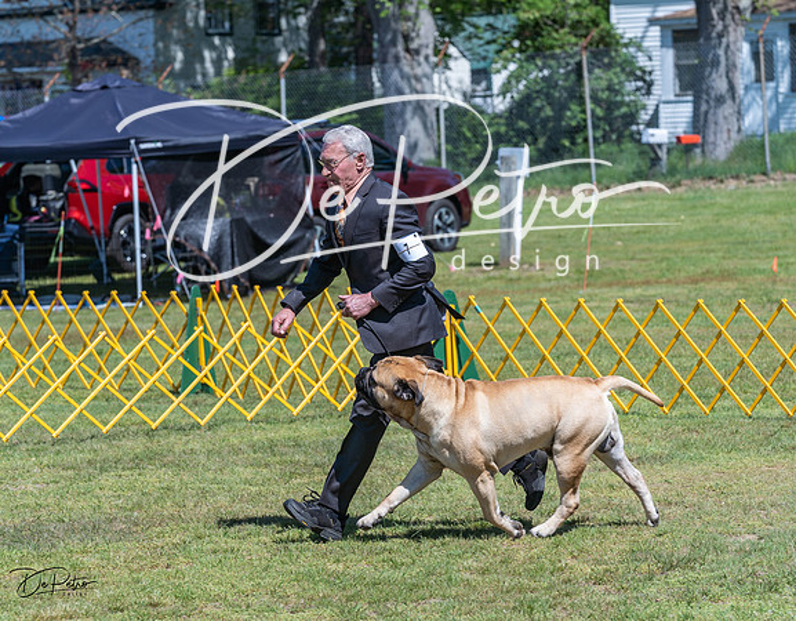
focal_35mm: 176
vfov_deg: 8.6
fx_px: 4109
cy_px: 305
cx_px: 401
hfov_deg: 11.1
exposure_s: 1/640
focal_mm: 146
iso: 160
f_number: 6.3
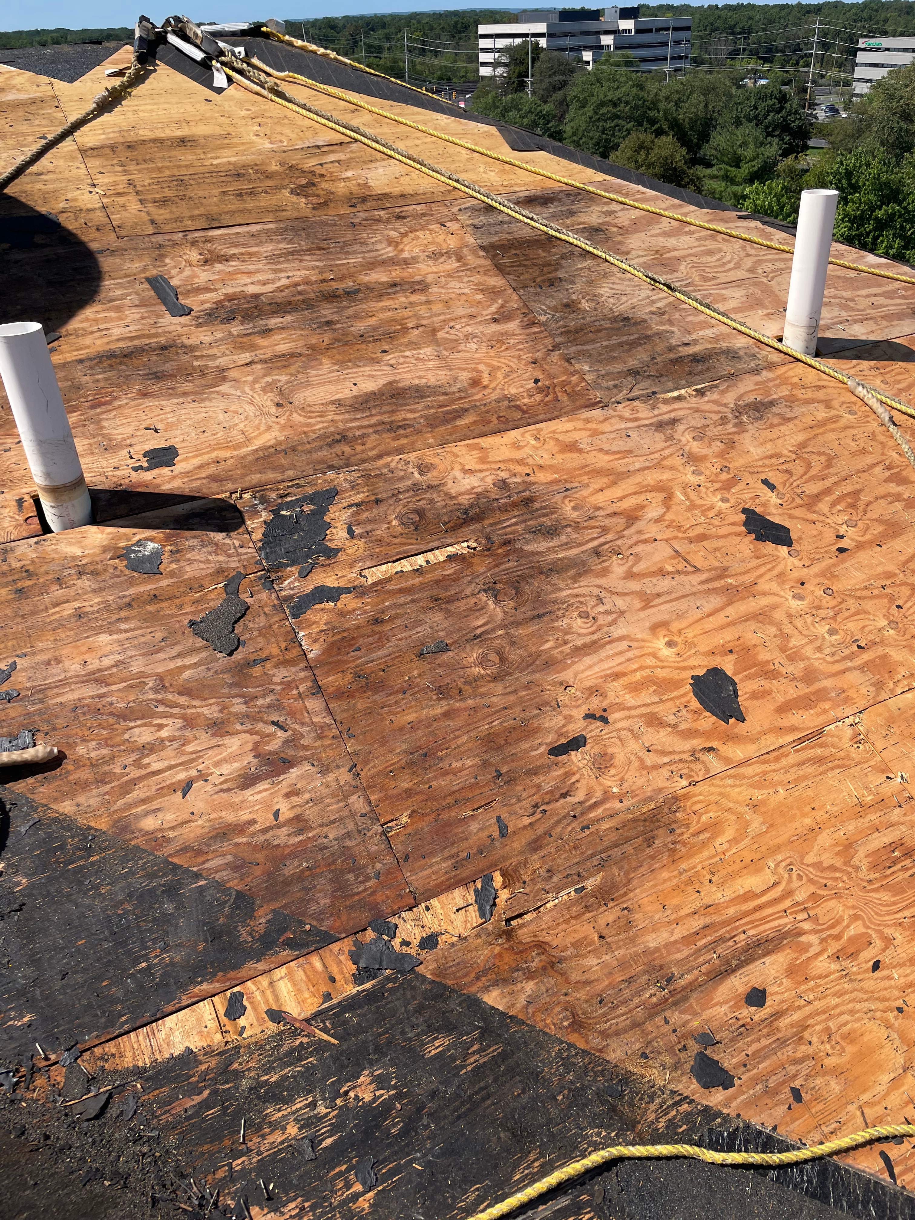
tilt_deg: -30.3
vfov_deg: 67.3
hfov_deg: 53.1
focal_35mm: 26
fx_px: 916
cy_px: 610
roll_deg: +3.7
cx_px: 458
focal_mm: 4.2
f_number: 1.6
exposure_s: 1/2817
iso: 32
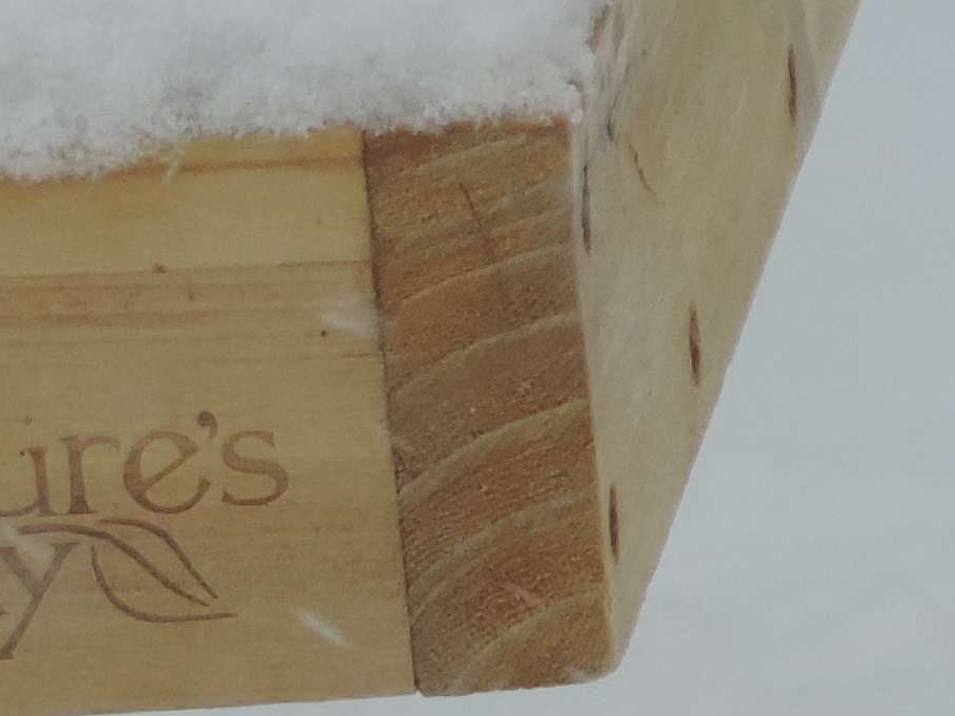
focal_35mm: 2530
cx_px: -536
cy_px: 1876
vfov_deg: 0.6
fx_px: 69780
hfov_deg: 0.8
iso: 100
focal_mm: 83.8
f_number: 4.9
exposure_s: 1/250
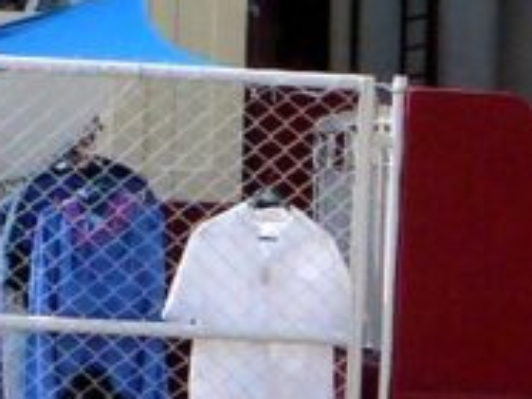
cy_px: 67
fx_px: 6097
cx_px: -248
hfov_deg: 5.0
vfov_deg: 3.7
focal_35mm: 397
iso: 500
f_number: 8
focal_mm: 17.9
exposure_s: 1/800
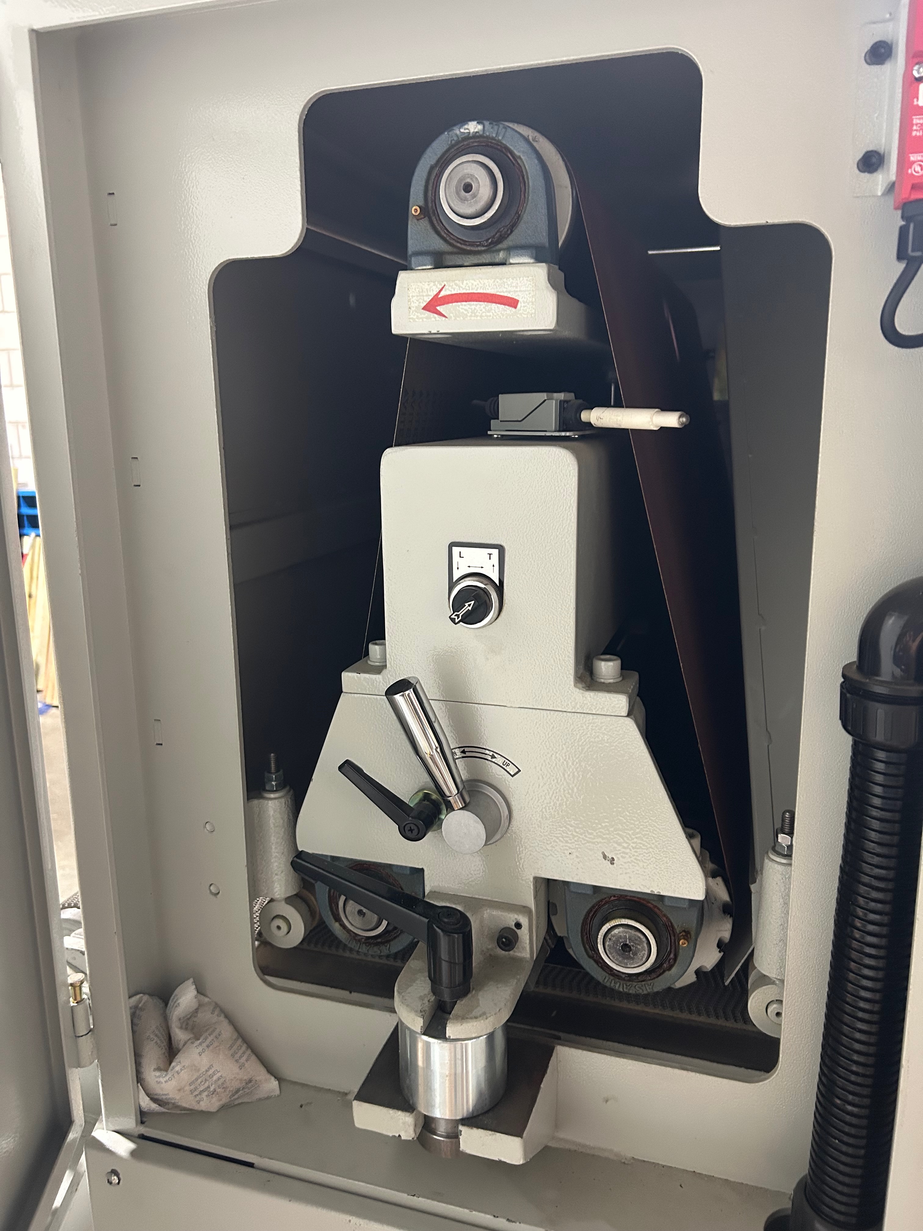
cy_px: 616
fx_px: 924
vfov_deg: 67.3
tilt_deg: -9.6
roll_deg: +0.0
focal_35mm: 26
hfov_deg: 53.1
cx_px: 462
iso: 400
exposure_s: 1/40
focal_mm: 5.7
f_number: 1.5
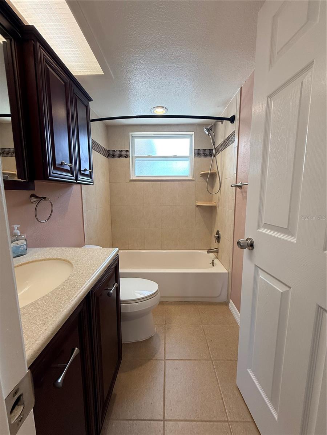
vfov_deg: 102.1
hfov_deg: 85.7
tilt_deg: -7.2
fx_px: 176
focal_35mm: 14
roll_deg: -0.8
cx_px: 164
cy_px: 218
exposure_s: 1/120
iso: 100
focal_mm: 2.22
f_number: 2.2
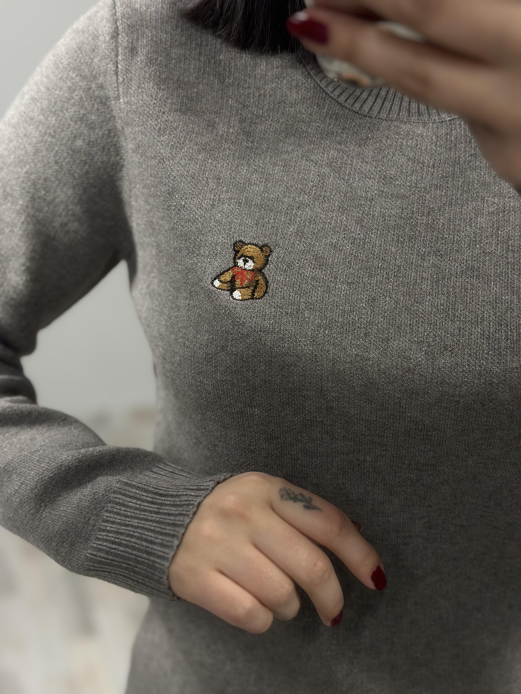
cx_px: 260
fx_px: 963
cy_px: 347
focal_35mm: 48
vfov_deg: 39.7
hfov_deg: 30.3
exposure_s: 1/100
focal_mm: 6.86
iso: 125
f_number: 1.78
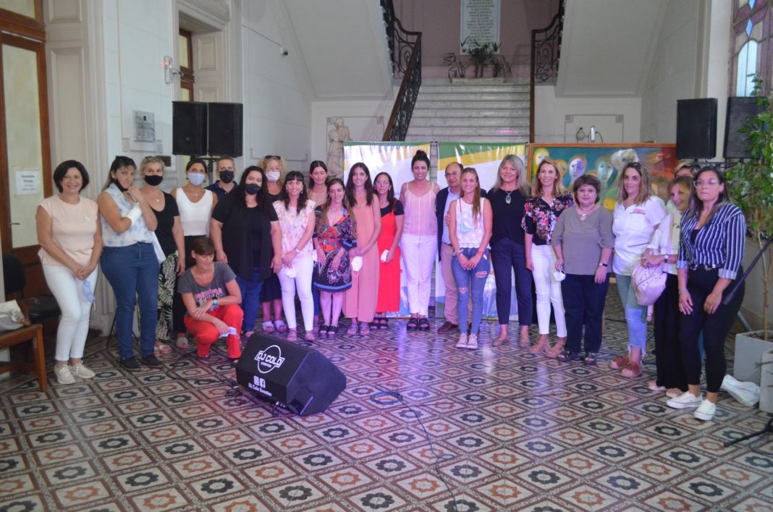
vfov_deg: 39.8
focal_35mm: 33
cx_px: 386
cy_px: 256
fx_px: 707
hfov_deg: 57.3
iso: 2500
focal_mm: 22
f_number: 3.8
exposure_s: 1/60
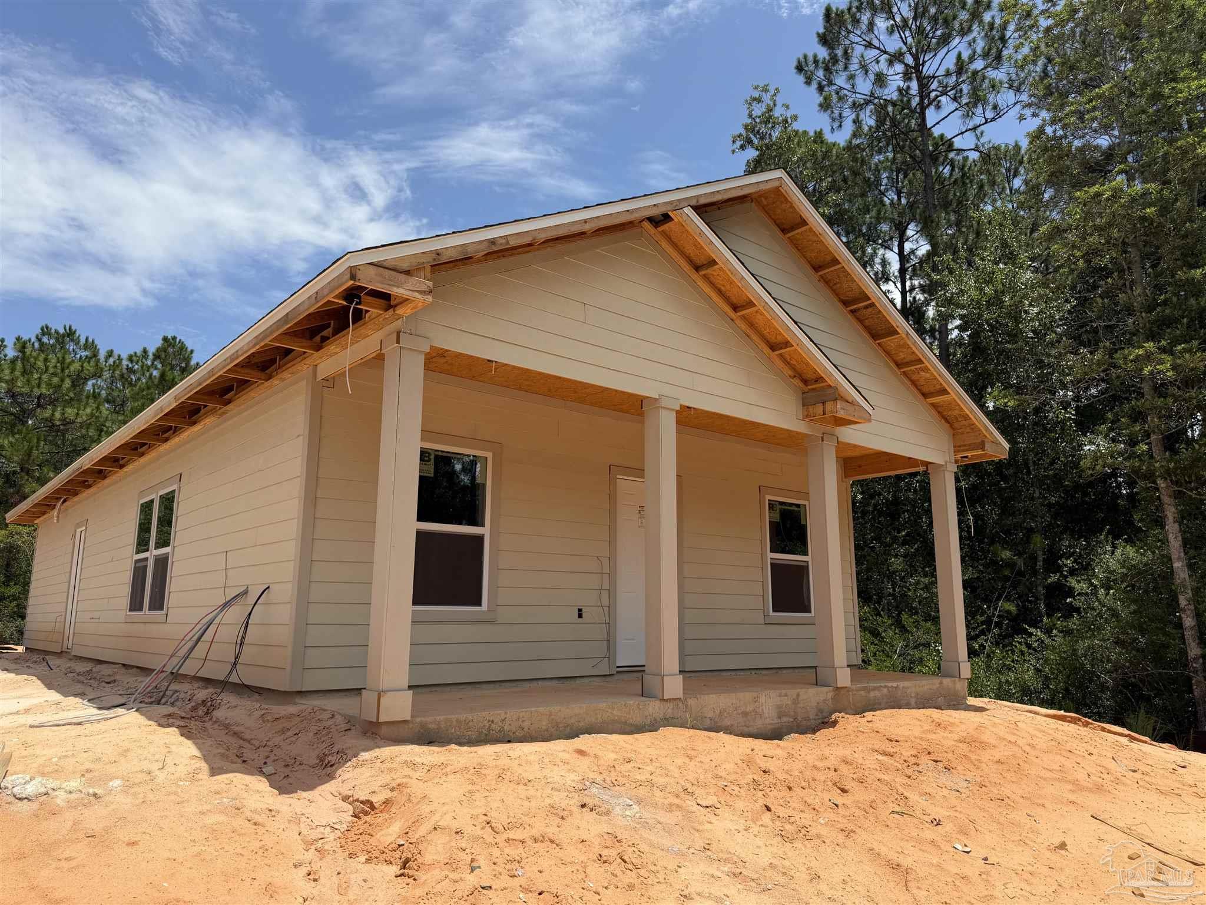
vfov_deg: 56.8
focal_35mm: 24
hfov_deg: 71.6
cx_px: 603
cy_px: 452
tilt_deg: +11.3
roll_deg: +0.4
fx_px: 836
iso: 80
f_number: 1.78
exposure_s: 1/6173
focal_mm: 6.76
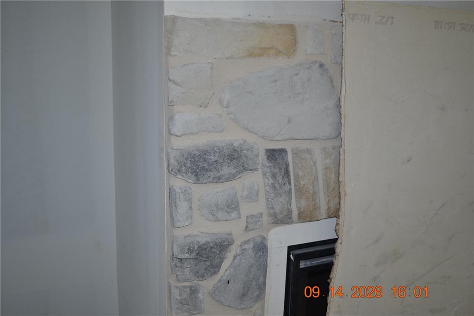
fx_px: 474
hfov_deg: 53.1
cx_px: 237
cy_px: 158
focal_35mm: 36
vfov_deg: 36.8
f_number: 4
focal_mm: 24
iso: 100
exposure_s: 1/60
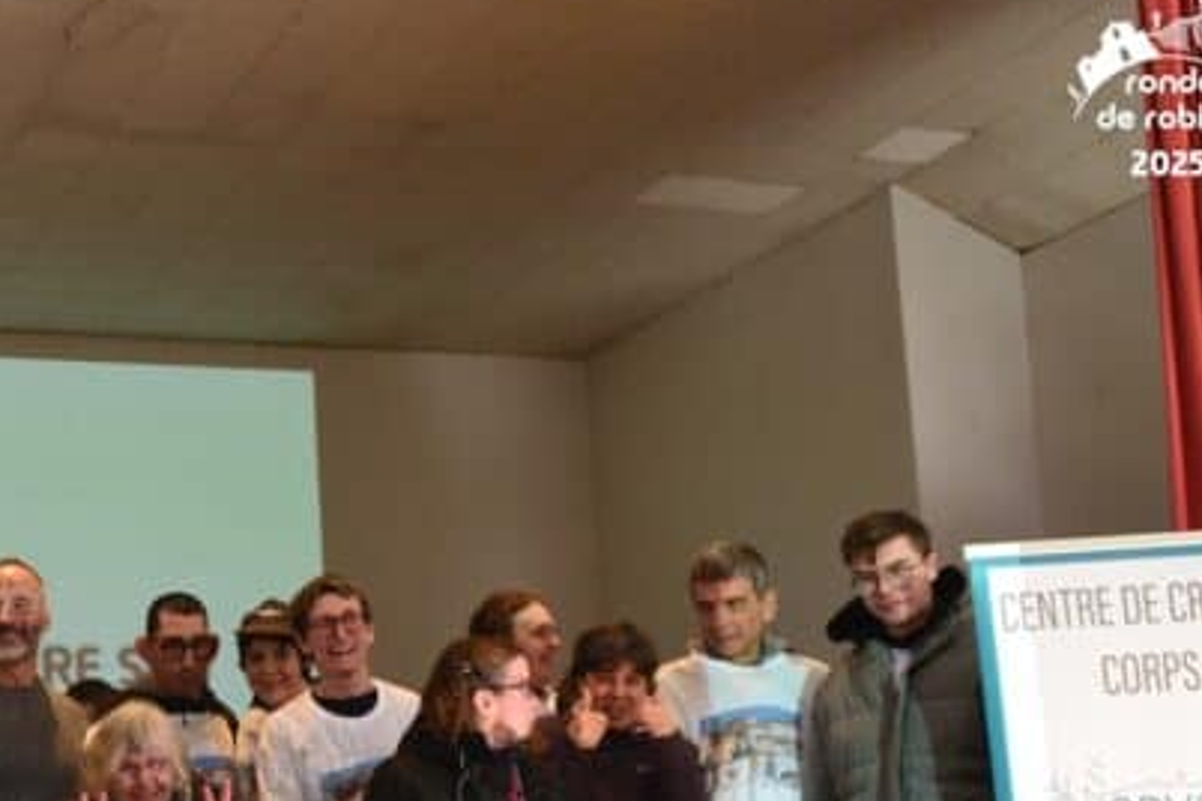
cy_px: 672
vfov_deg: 21.2
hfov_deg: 30.8
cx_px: 182
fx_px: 2103
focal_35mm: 63
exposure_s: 1/60
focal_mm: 22
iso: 800
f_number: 5
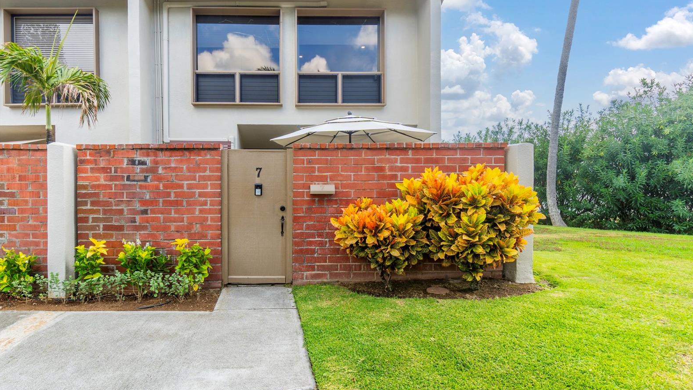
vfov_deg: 67.0
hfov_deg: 99.4
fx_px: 294
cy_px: 177
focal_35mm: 16
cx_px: 352
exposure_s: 1/50
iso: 100
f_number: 8
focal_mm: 10
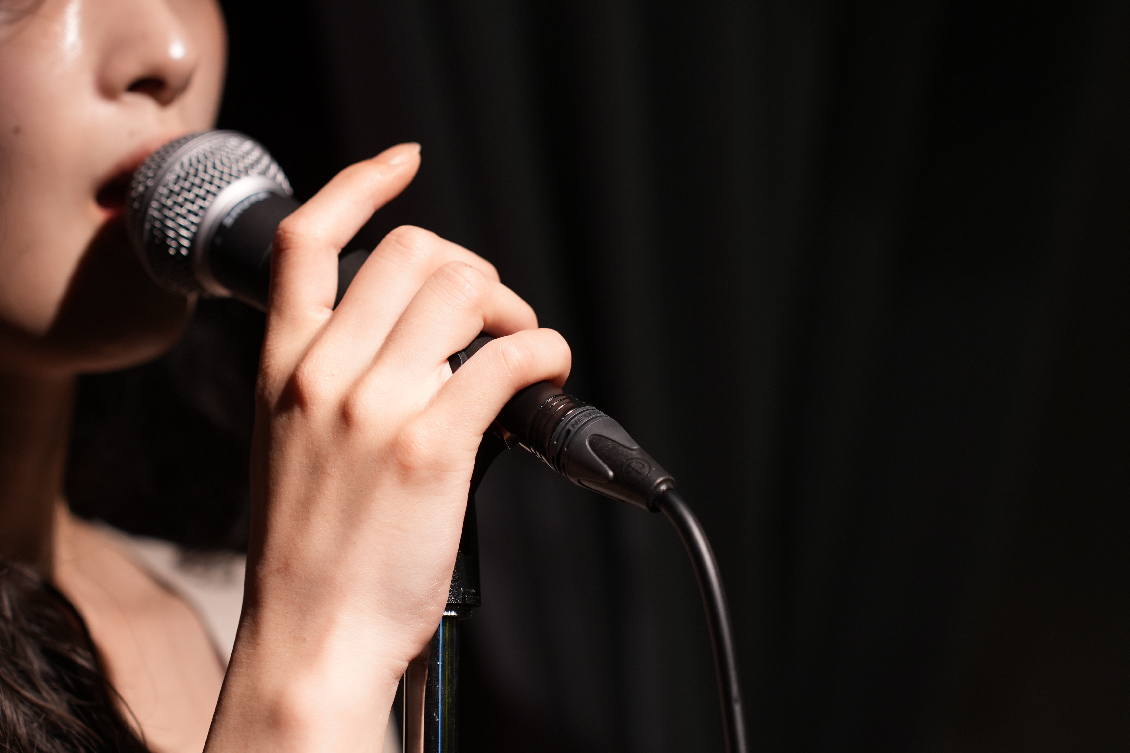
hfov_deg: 18.3
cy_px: 376
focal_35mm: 112
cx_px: 565
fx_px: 3515
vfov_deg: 12.2
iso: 640
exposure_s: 1/250
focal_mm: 75
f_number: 2.8
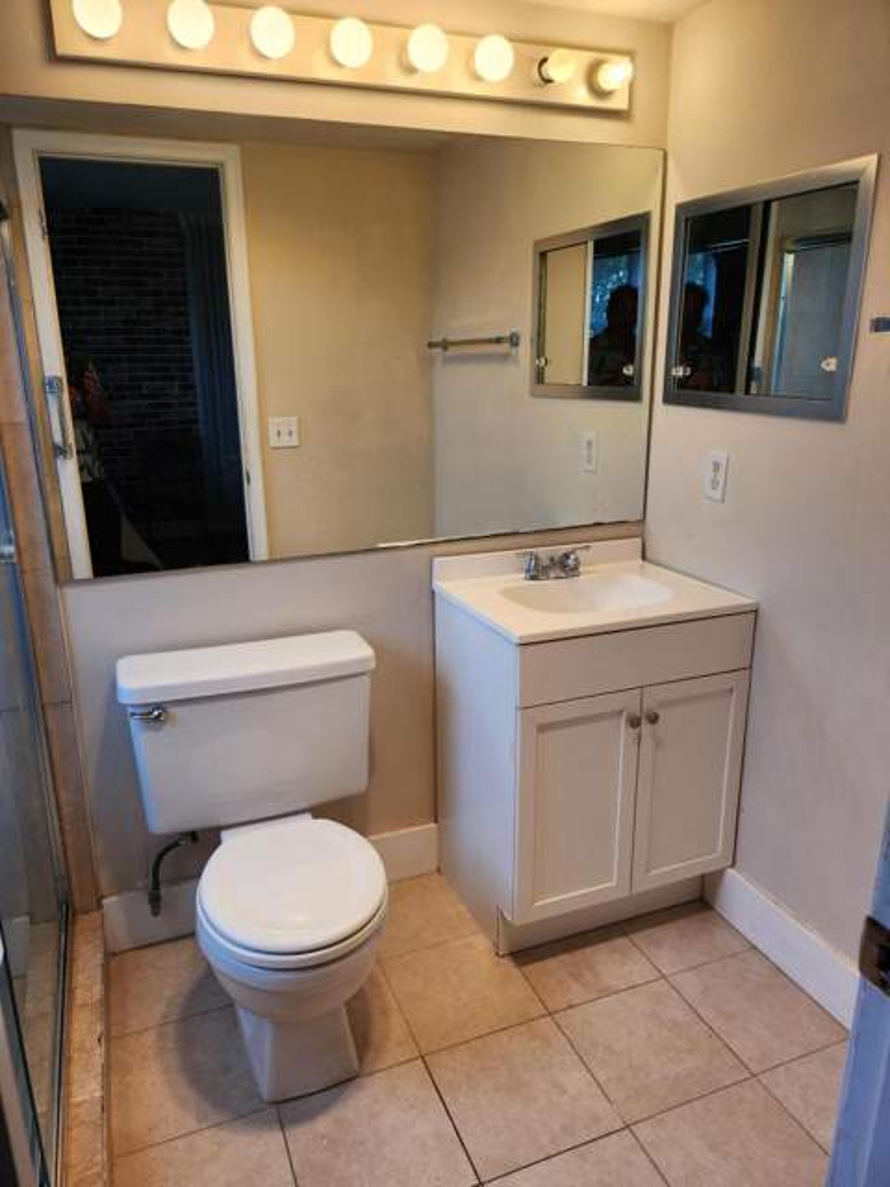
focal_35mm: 24
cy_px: 594
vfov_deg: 71.6
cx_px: 445
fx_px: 823
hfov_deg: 56.8
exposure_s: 1/297
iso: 50
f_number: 1.8
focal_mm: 5
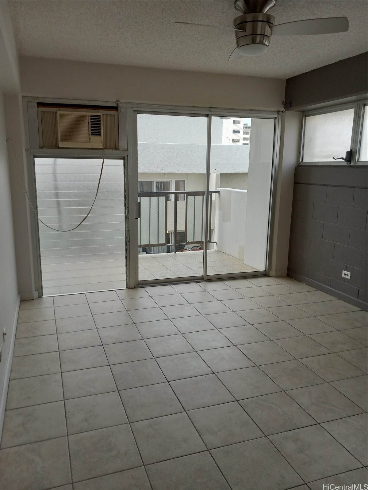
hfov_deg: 51.4
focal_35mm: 27
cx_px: 184
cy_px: 245
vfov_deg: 65.3
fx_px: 383
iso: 40
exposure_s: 1/385
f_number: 1.8
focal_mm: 3.94
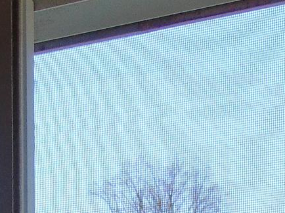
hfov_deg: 16.5
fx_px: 971
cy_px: 461
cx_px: 37
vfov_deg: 11.1
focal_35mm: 118
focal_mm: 4.5
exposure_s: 1/500
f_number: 3
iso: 80
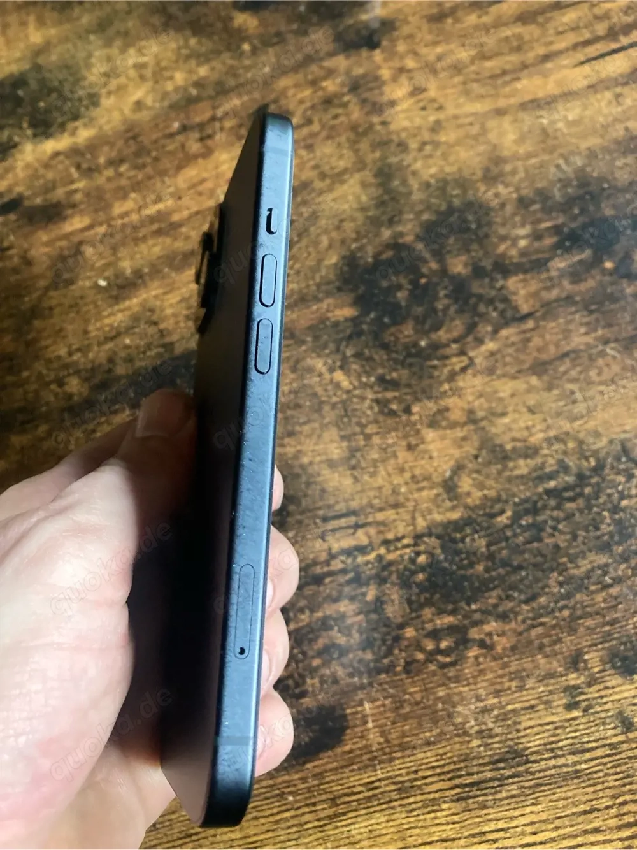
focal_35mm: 28
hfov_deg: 49.7
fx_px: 687
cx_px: 318
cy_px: 425
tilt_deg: -70.0
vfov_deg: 63.5
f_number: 1.8
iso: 500
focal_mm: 3.99
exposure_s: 1/30
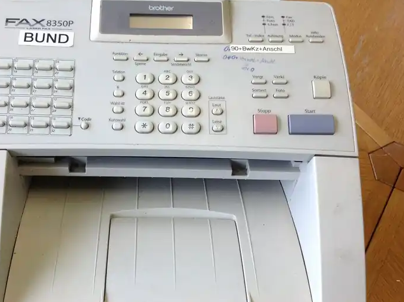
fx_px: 594
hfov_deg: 37.3
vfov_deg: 28.3
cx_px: 146
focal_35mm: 51
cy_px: 193
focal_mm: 4.28
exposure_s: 1/120
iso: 100
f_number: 2.4
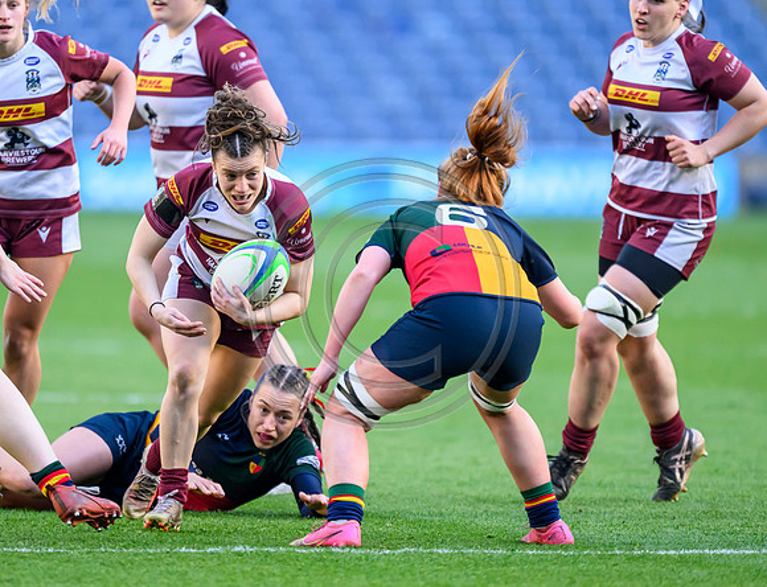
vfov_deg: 2.1
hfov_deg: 2.8
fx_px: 15658
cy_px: 276
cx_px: 264
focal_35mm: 701
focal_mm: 560
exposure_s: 1/1600
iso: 4000
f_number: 4
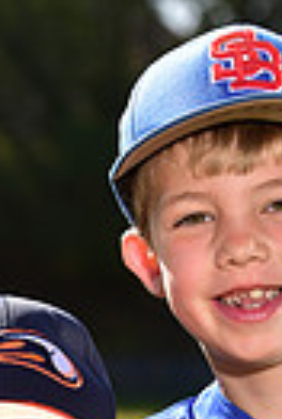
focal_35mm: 442
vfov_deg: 4.6
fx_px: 5166
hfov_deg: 3.1
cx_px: 181
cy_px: 560
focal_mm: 100
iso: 80
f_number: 5.6
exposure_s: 1/250
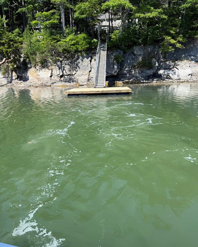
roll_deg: +2.2
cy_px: 114
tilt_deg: -13.5
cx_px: 102
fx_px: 190
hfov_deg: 54.9
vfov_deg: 65.9
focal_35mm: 26
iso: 80
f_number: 1.78
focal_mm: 6.76
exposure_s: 1/2370
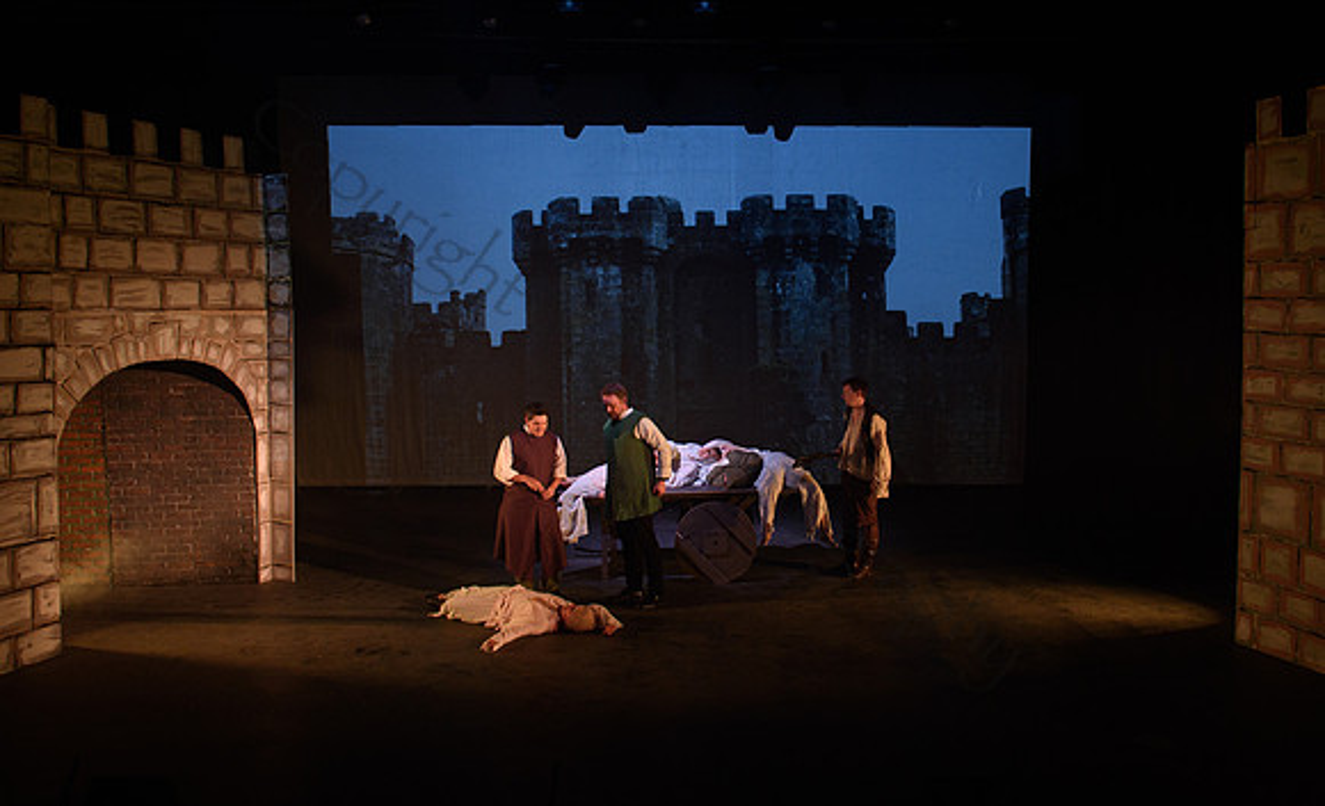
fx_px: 1200
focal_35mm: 33
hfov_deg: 57.5
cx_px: 771
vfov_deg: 37.1
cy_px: 368
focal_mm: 24
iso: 1000
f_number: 3.5
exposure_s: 1/60
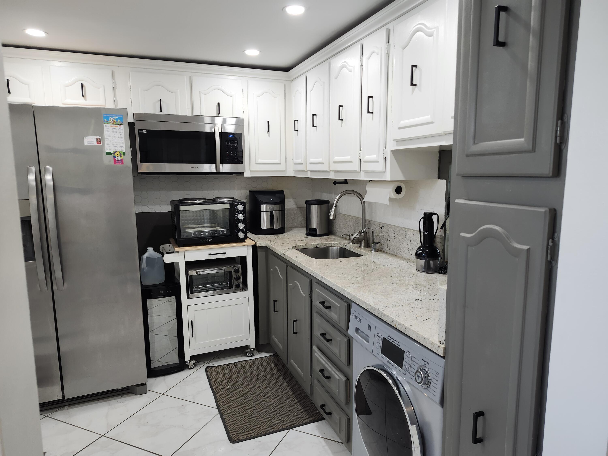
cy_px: 228
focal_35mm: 23
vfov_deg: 58.9
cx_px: 304
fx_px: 404
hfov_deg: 73.9
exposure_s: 1/120
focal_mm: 5.54
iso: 160
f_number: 1.8
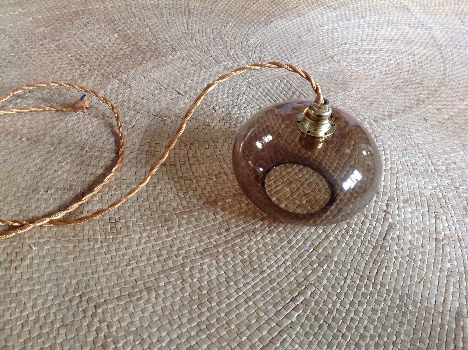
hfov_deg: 52.7
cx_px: 234
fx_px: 472
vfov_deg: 40.6
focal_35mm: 35
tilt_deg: -45.5
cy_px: 175
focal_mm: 4.28
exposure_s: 1/15
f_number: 2.4
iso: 200
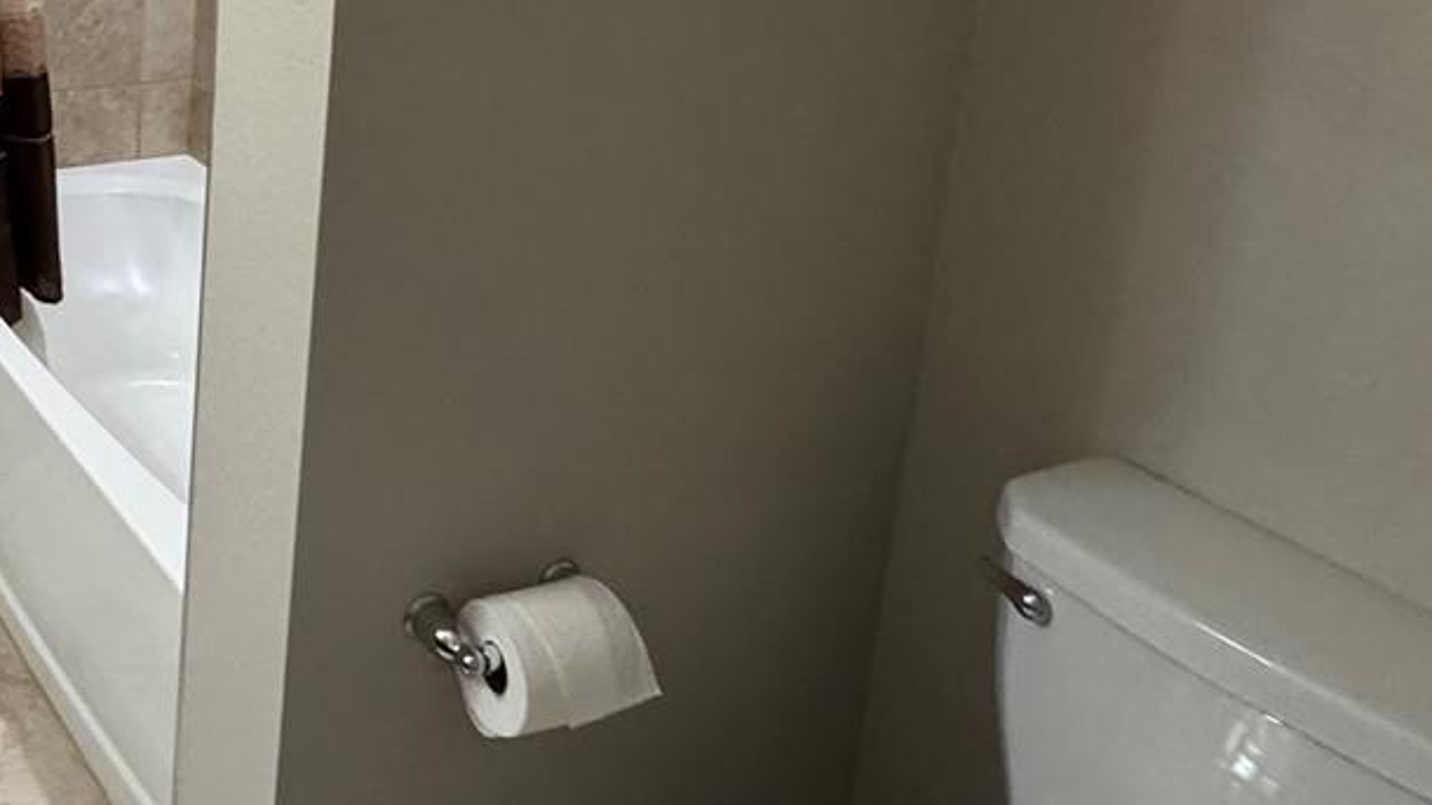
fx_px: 1519
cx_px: 28
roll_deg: -0.5
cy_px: -59
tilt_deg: -9.5
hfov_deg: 43.8
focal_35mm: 40
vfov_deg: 27.4
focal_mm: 2.22
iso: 250
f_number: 2.2
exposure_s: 1/60
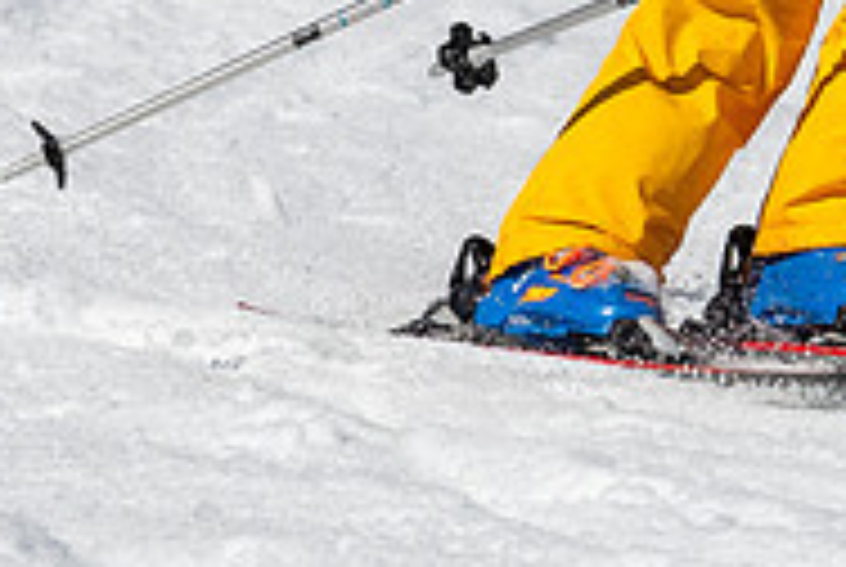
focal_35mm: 2600
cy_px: -102
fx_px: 61195
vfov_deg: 0.5
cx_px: 884
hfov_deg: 0.8
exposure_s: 1/2000
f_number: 8
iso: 200
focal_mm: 400
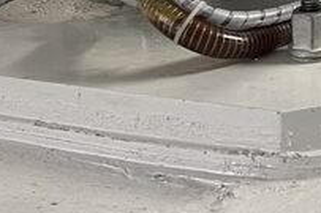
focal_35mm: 120
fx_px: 1069
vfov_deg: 10.1
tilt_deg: -1.7
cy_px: -277
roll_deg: +0.4
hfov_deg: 15.2
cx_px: 544
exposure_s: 1/50
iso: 80
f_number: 1.6
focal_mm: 5.1
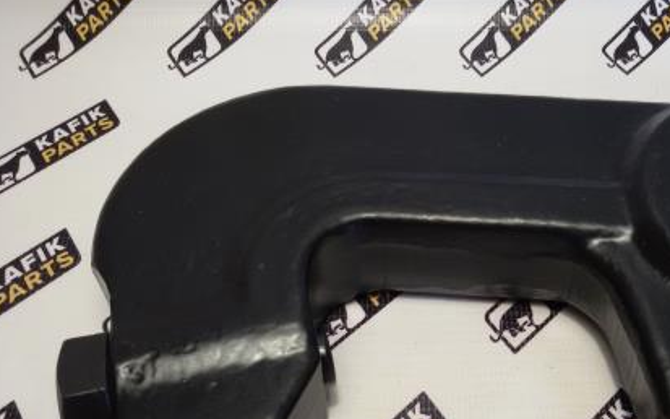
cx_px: 427
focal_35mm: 43
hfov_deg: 45.7
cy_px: 293
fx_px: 785
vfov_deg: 29.6
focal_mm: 2.93
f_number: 2.4
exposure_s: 1/33
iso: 50
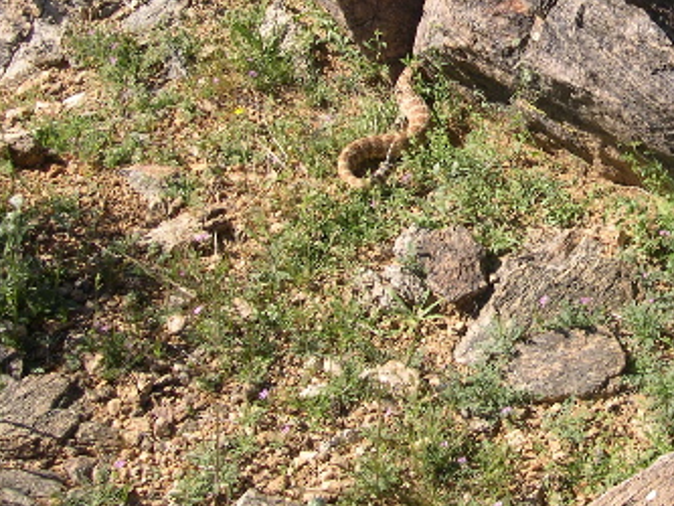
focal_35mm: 73
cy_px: 73
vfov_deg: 19.9
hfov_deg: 25.8
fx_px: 1422
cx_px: 617
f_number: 7.6
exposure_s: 1/141
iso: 100
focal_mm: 8
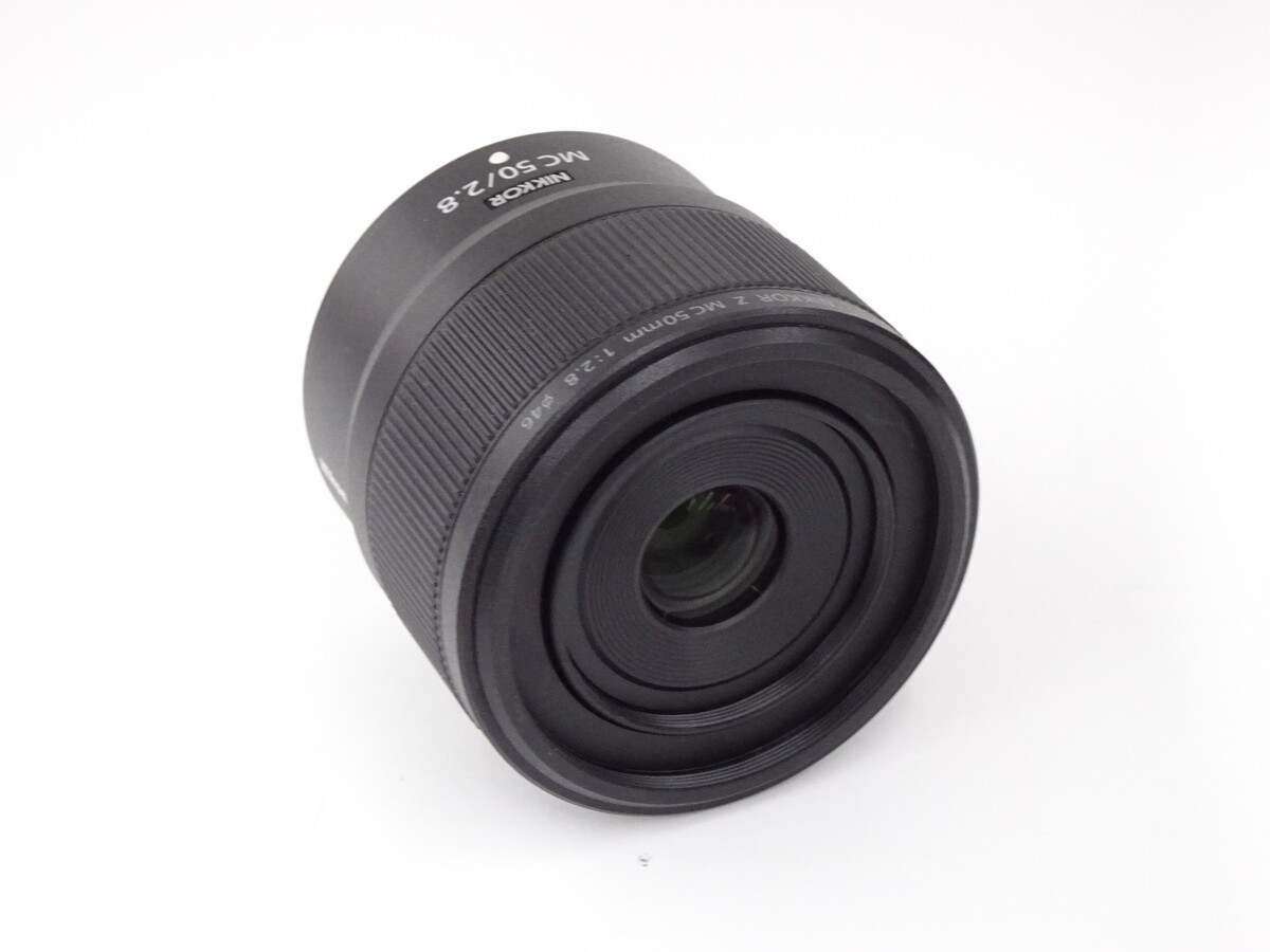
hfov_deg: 28.6
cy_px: 476
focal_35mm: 68
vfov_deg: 21.6
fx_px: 2495
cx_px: 635
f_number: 4.5
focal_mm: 11.66
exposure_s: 1/80
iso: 800
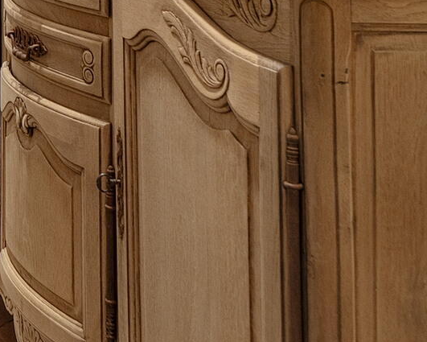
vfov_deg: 14.7
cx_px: -429
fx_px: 1188
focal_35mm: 94
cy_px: -237
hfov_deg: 15.9
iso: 200
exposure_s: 1/3
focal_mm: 19
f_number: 7.1
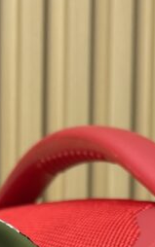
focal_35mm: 130
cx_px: 148
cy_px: 296
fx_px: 878
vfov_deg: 15.5
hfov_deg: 10.0
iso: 32
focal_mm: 4.2
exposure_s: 1/120
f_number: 1.6
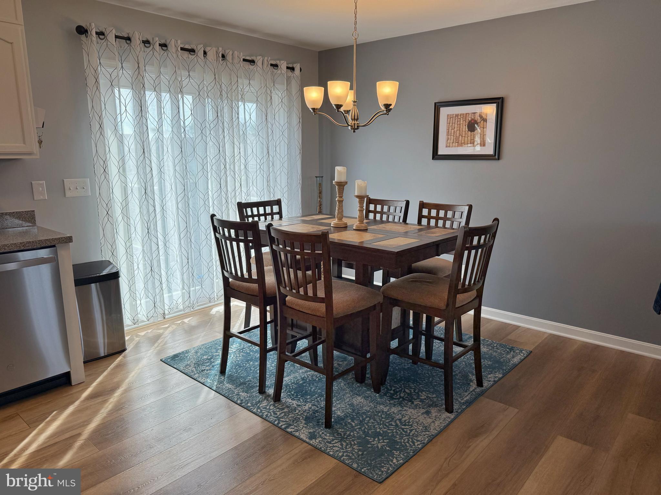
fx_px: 458
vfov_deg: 56.8
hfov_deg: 71.6
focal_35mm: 24
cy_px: 248
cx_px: 330
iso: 100
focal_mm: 6.76
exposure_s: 1/459
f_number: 1.78
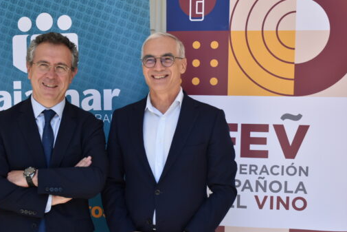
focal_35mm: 57
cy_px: 133
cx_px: 157
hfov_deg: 35.0
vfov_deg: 23.8
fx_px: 550
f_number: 5
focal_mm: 32
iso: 800
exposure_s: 1/2000
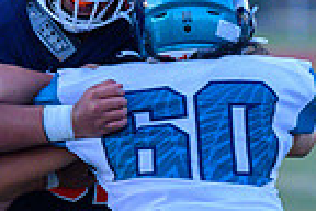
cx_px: 88
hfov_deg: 2.0
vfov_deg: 1.3
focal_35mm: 1049
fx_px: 9207
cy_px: 234
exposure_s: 1/2000
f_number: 4
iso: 2500
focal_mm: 230
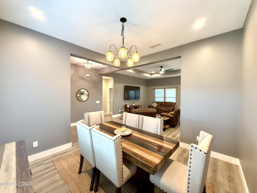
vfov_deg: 85.7
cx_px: 128
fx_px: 104
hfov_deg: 102.1
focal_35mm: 14
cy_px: 96
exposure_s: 1/60
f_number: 2.2
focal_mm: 2.22
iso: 400
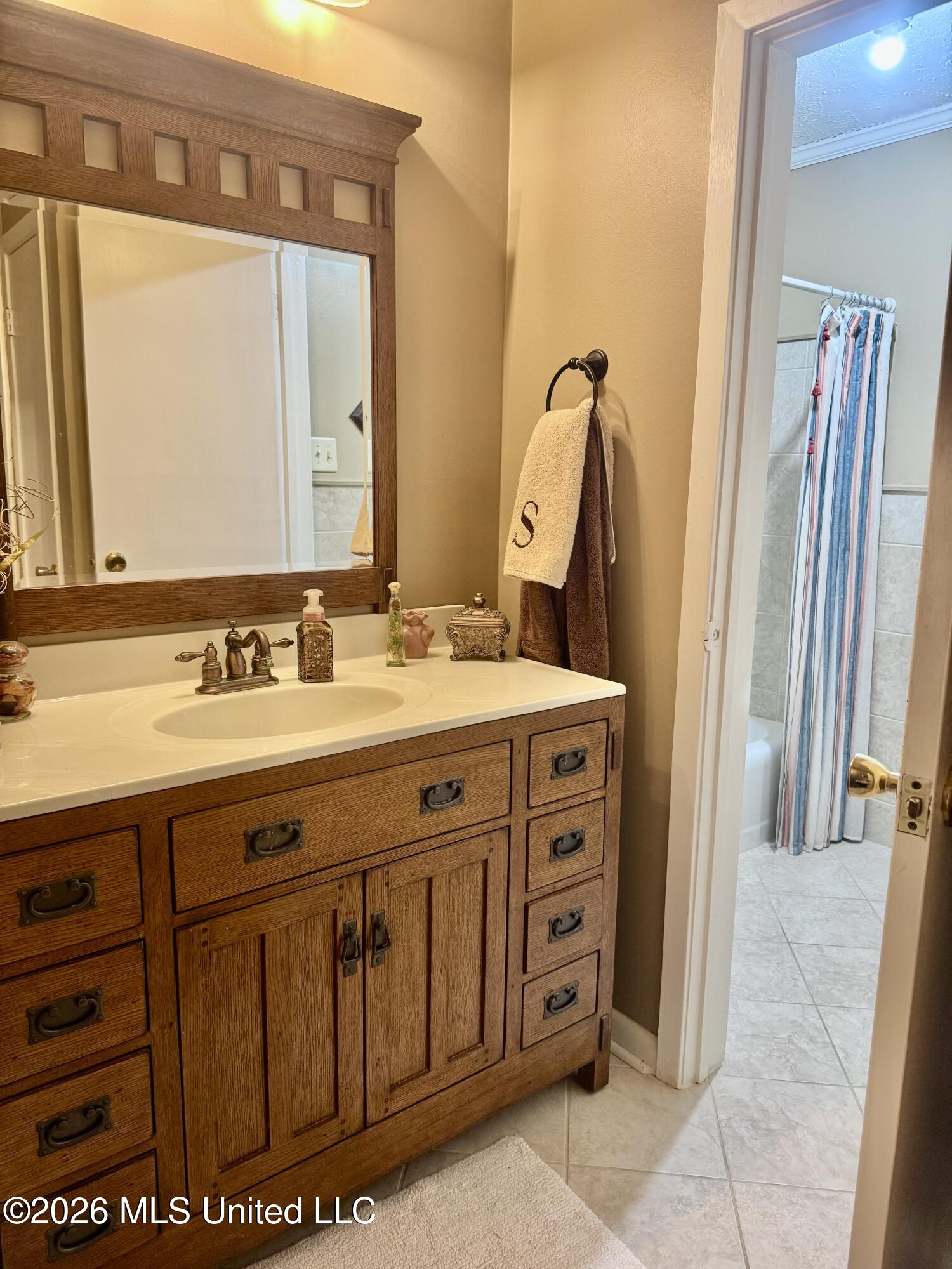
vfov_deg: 71.6
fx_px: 880
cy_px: 634
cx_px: 476
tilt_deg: -10.5
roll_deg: -0.8
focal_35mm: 24
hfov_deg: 56.8
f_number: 1.78
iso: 160
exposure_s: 1/60
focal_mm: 6.76
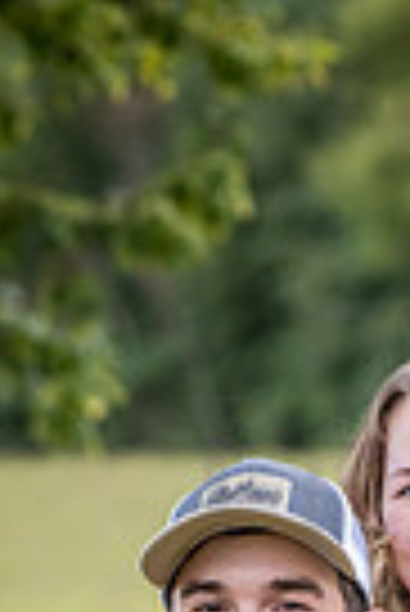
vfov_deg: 6.2
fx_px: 5623
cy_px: 900
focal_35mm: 330
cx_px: 424
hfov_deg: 4.2
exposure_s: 1/400
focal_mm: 100
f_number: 4.5
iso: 400
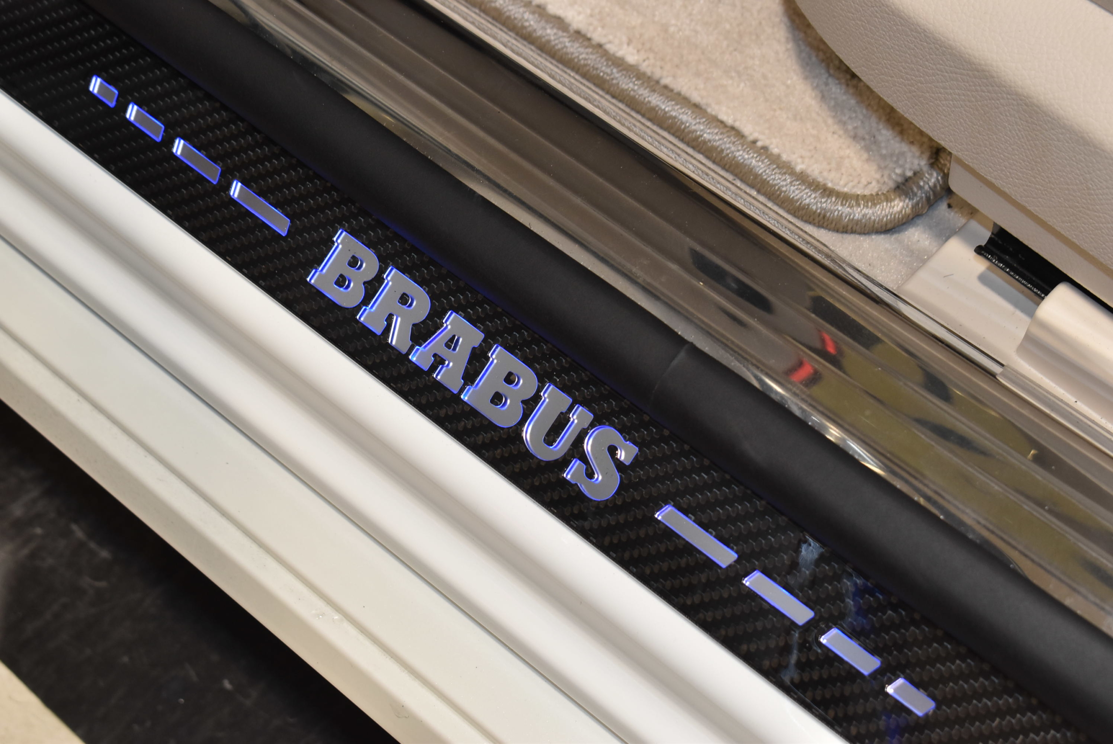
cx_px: 556
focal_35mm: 82
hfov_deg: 24.6
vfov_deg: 16.6
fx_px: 2552
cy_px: 372
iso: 800
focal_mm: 55
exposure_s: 1/100
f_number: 8
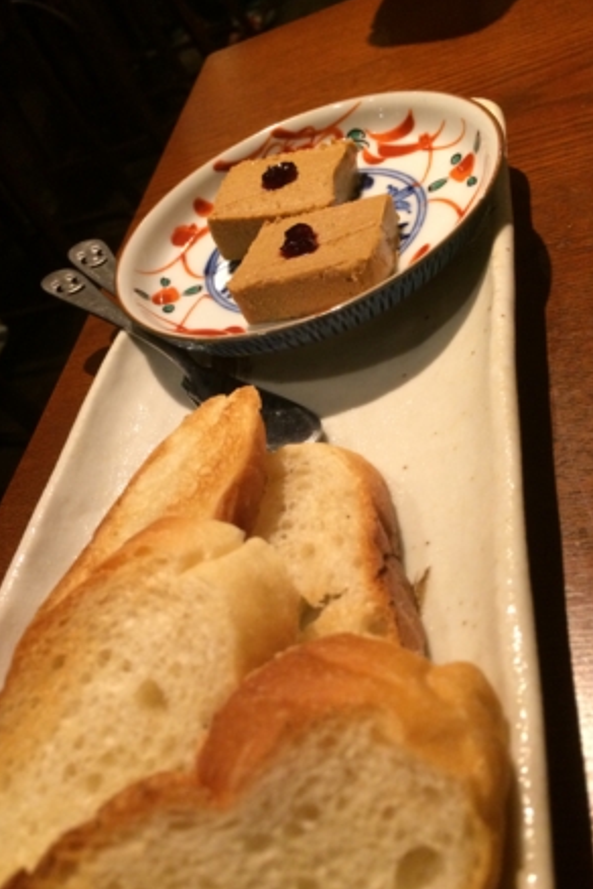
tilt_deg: -36.8
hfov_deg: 42.3
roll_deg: +30.0
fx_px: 766
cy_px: 440
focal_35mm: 31
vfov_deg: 60.3
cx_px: 292
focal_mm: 4.15
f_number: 2.2
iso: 320
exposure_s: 1/33
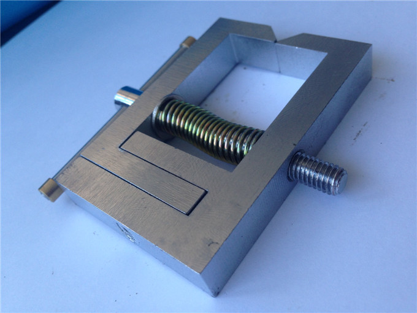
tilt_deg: -43.3
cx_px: 208
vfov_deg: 42.9
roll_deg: +22.5
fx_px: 398
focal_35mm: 33
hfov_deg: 55.4
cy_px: 156
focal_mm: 4.12
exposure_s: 1/120
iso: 64
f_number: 2.4
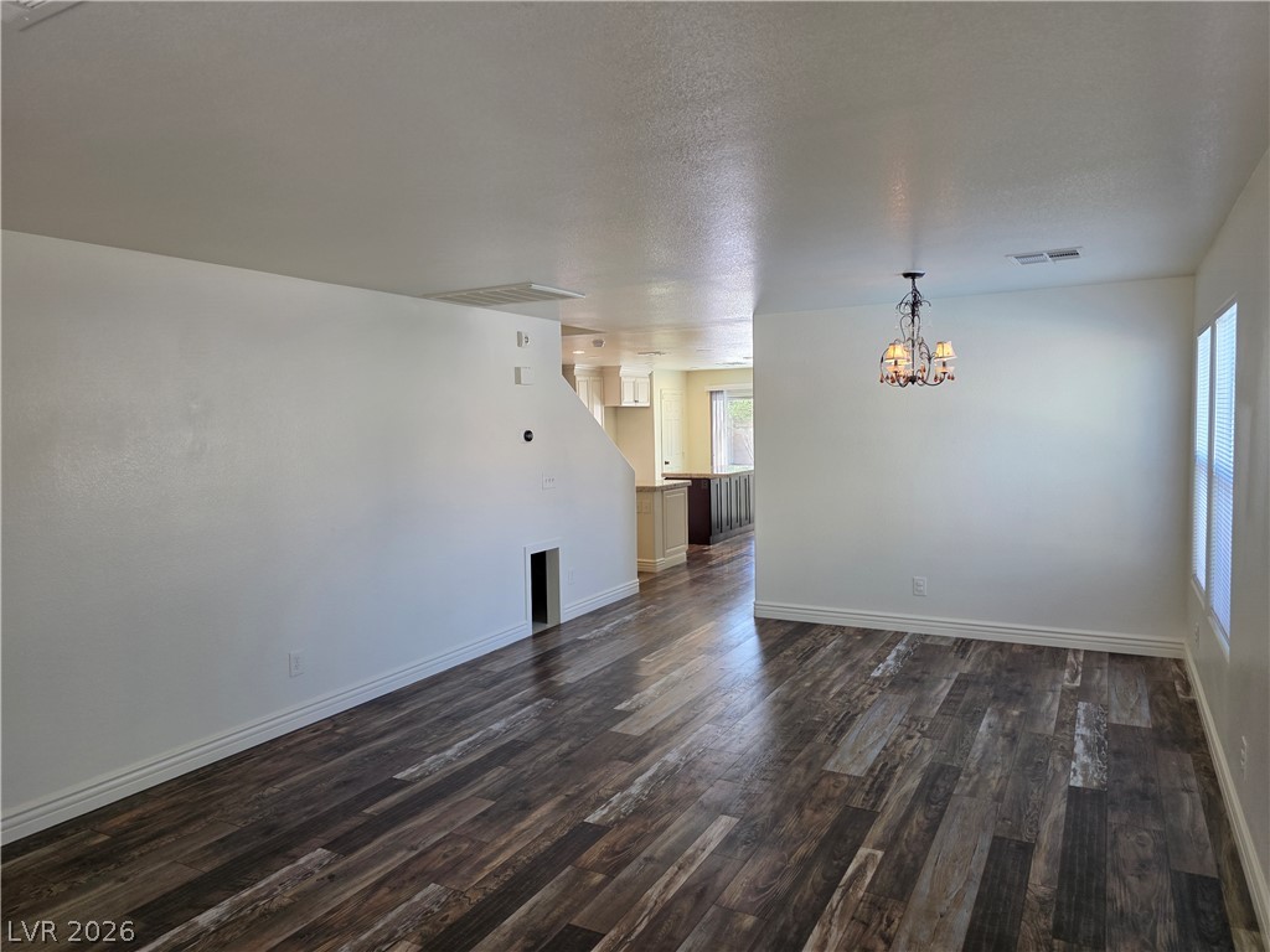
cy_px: 476
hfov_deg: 73.9
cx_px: 635
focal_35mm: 23
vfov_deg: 58.9
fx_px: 844
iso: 100
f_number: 1.7
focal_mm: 6.3
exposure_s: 1/120
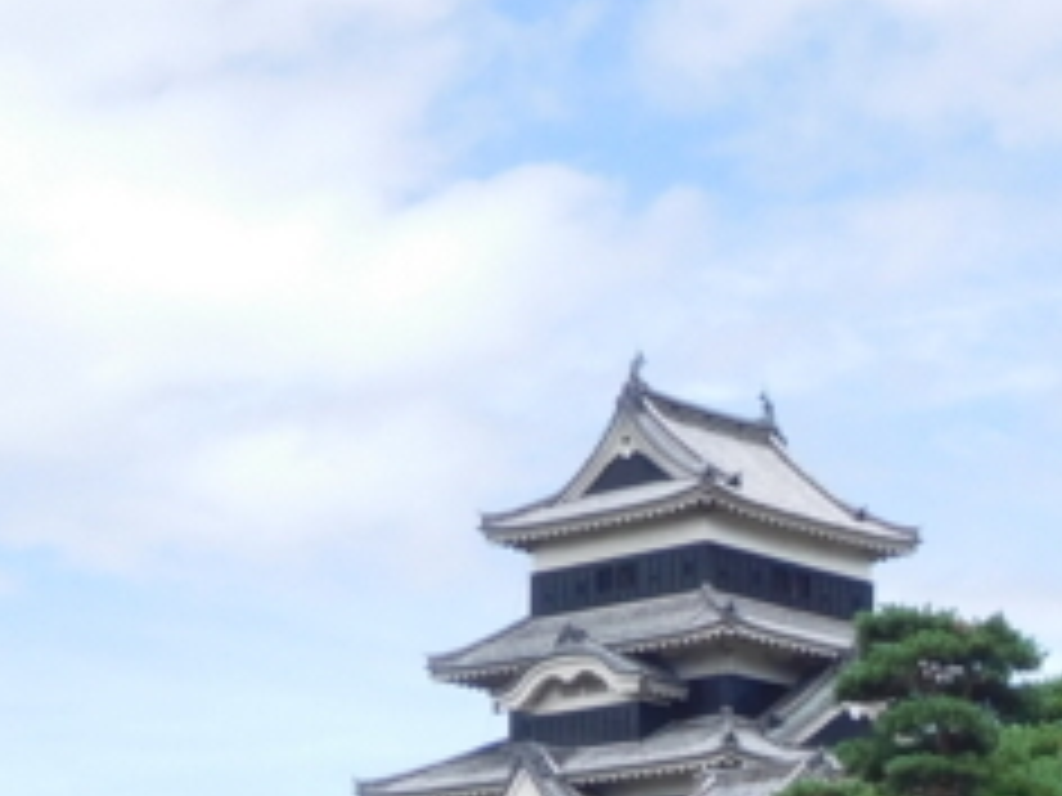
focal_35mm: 95
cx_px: 1071
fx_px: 2915
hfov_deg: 20.0
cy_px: 949
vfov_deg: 15.0
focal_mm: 5
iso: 125
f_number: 3.5
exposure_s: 1/800
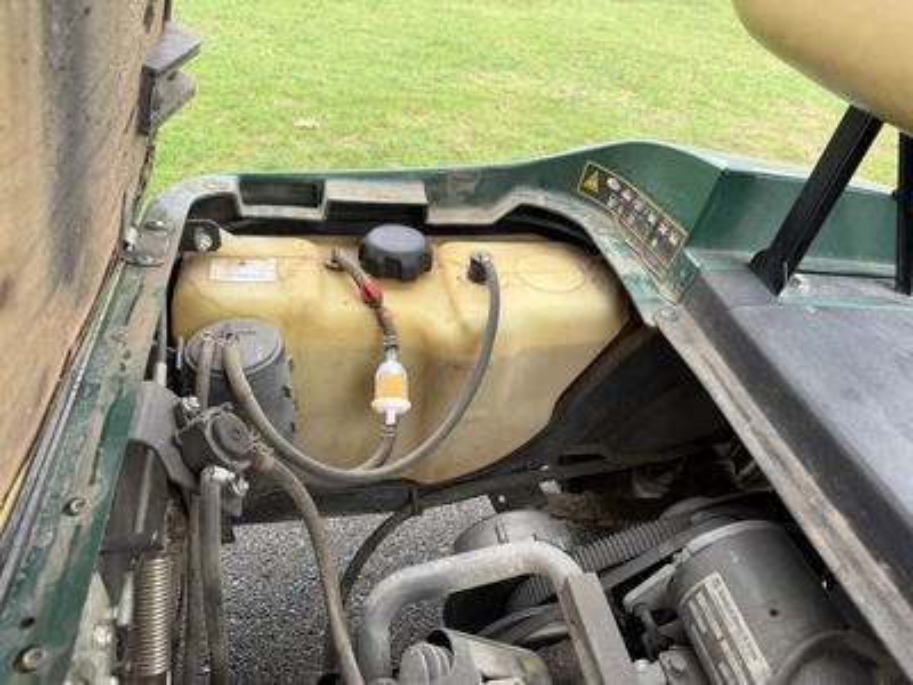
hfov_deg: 71.6
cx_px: 456
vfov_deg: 56.8
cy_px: 342
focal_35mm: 24
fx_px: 633
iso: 64
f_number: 1.78
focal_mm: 6.76
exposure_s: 1/121
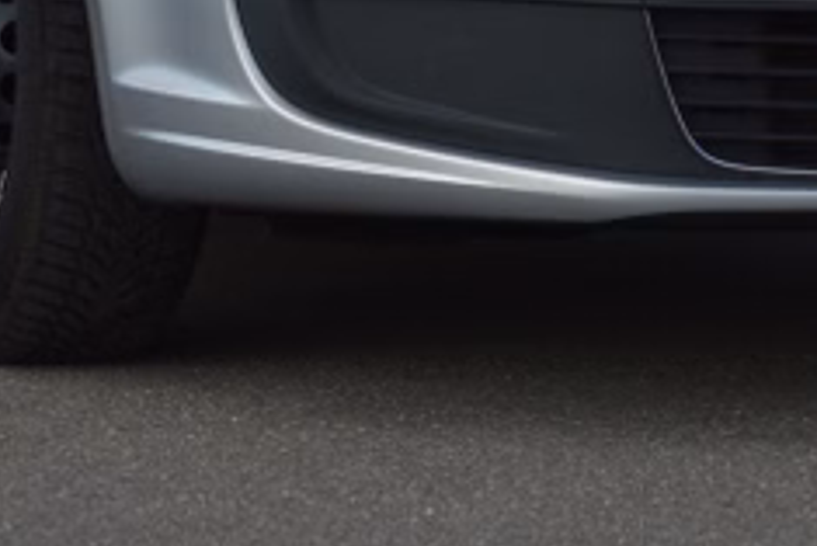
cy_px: -278
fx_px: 7176
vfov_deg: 4.3
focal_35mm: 316
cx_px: 417
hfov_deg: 6.5
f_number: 5.6
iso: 110
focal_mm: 62
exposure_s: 1/125
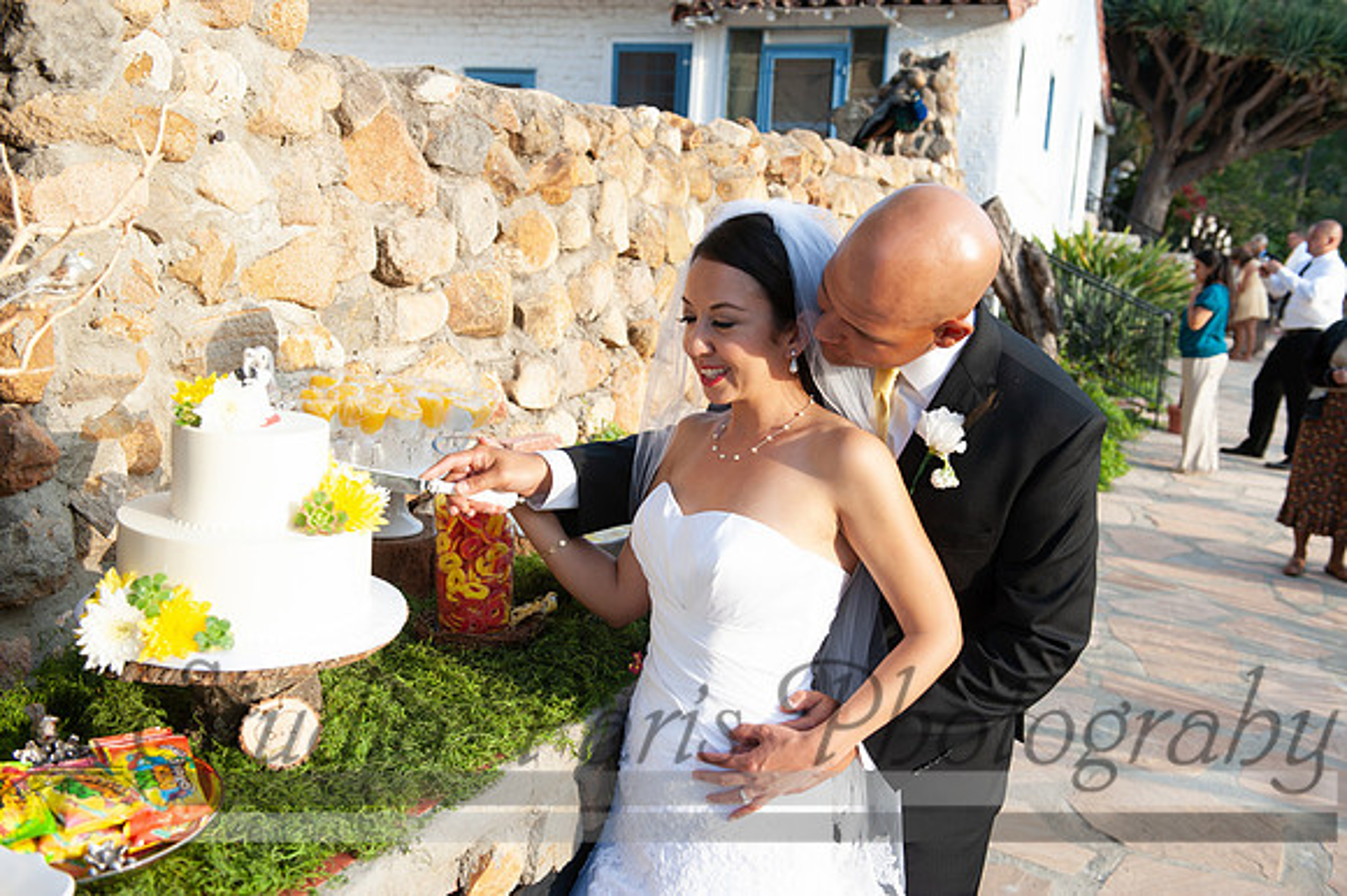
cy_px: 448
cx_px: 674
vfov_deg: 36.8
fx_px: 1346
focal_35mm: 36
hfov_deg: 53.2
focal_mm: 36
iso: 200
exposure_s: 1/320
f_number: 4.5
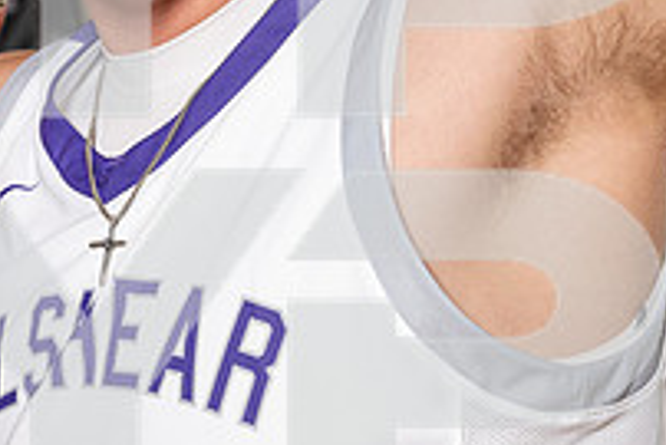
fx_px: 2073
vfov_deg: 12.0
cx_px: 234
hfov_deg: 18.2
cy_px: -54
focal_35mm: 112
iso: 320
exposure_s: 1/250
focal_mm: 39
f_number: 5.6
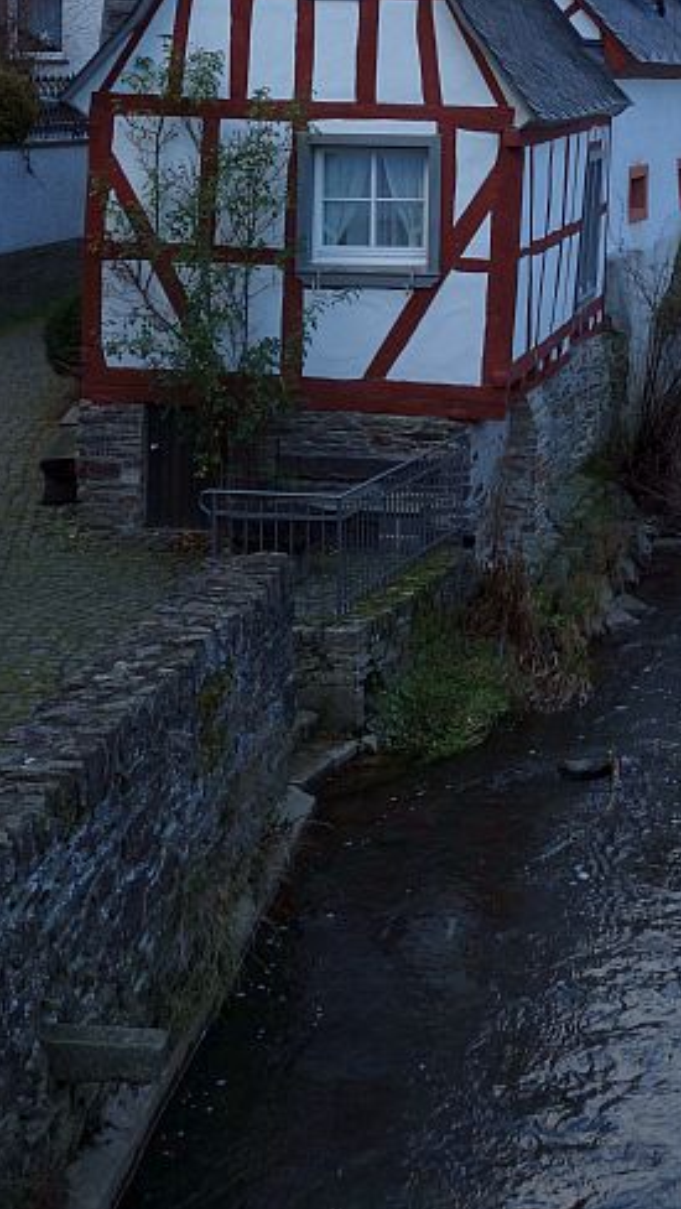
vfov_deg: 29.4
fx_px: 2180
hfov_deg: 17.2
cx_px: 743
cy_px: 59
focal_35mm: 68
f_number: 8
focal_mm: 12.32
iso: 125
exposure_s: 1/40
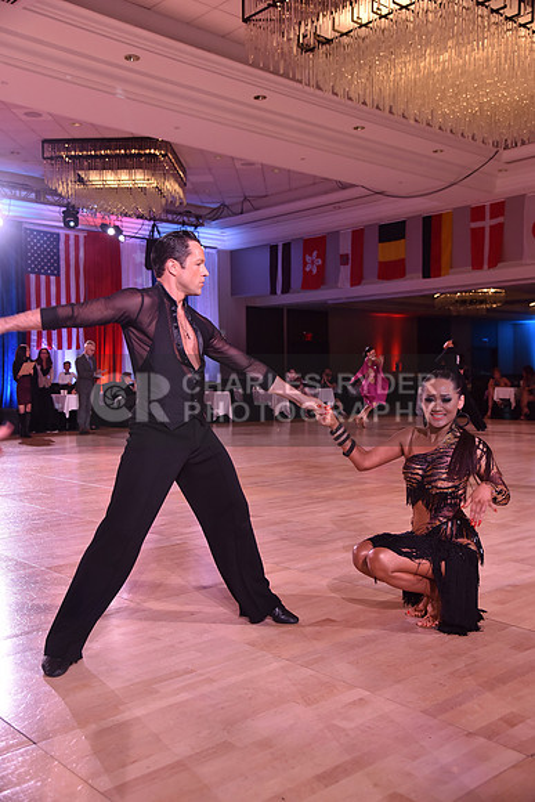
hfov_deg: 37.9
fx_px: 780
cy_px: 401
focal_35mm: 35
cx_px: 268
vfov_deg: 54.4
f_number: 4.5
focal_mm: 35
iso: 1250
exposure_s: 1/250
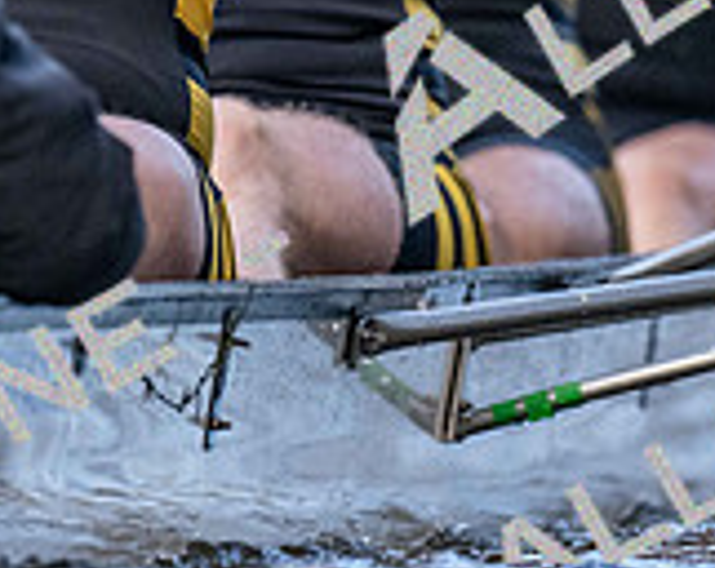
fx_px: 42938
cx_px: 4
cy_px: -197
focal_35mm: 2034
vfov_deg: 0.8
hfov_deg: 1.0
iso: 3600
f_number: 4
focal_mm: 600
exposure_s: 1/2500
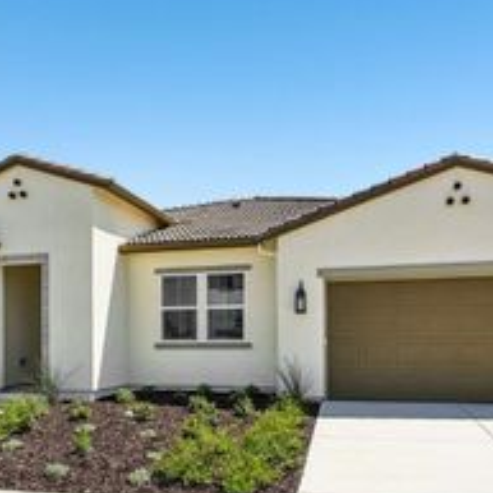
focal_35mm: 34
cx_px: 197
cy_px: 303
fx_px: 549
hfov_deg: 48.0
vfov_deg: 48.0
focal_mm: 15.5
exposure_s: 1/1250
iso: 640
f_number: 8
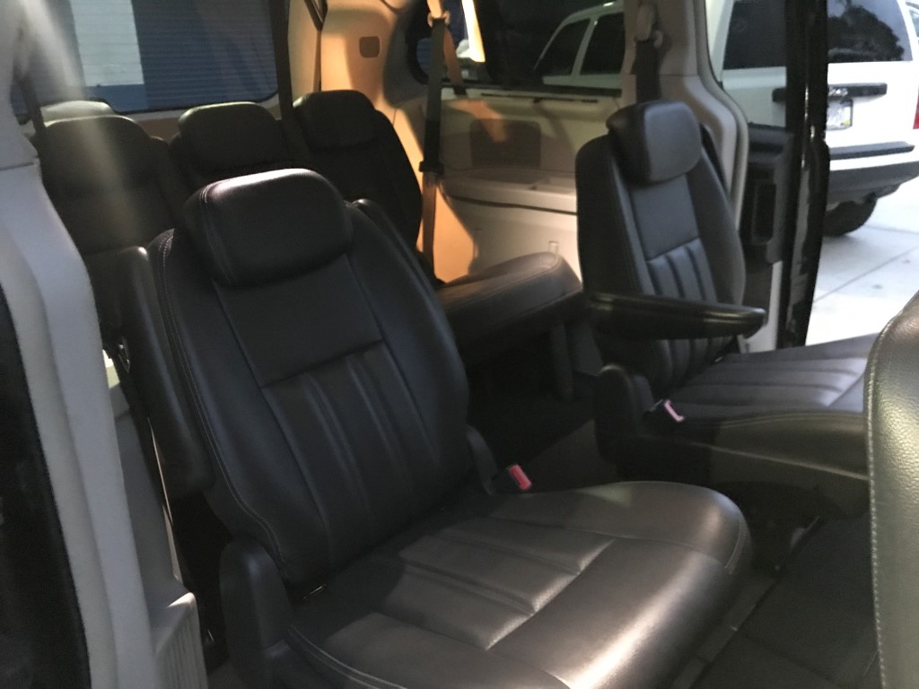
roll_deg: +0.6
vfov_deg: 49.7
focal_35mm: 28
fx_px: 743
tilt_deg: -20.6
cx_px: 460
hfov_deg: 63.4
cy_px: 344
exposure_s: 1/4
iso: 250
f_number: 1.8
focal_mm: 3.99
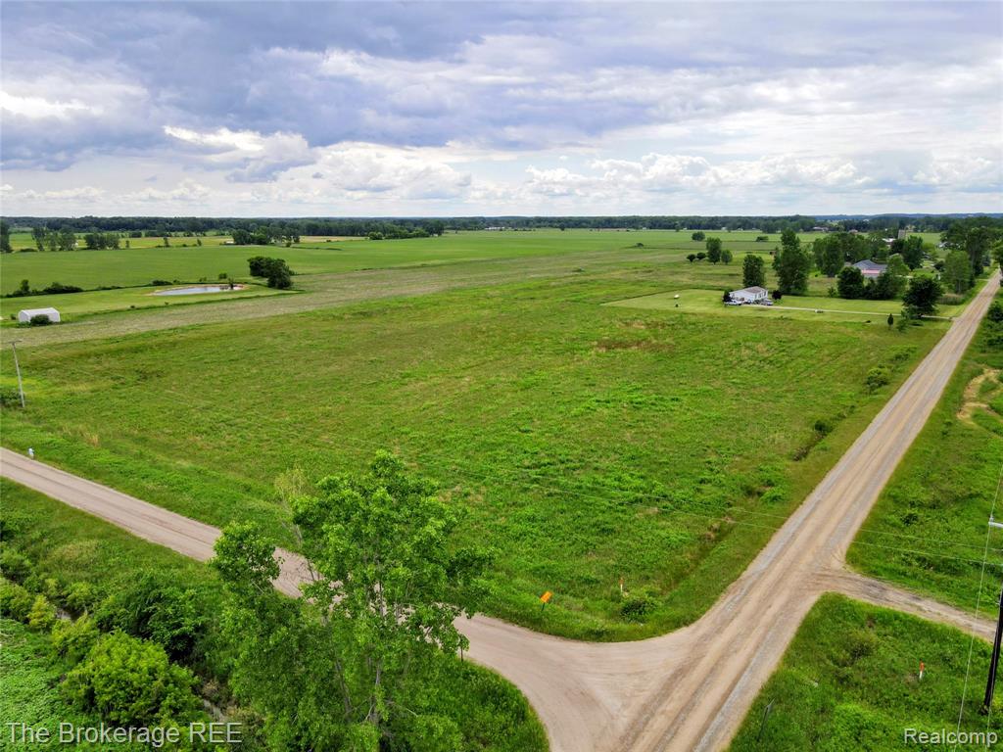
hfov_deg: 71.6
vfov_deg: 56.8
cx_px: 502
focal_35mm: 24
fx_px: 695
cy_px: 376
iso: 100
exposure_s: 1/725
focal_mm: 4.5
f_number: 2.8
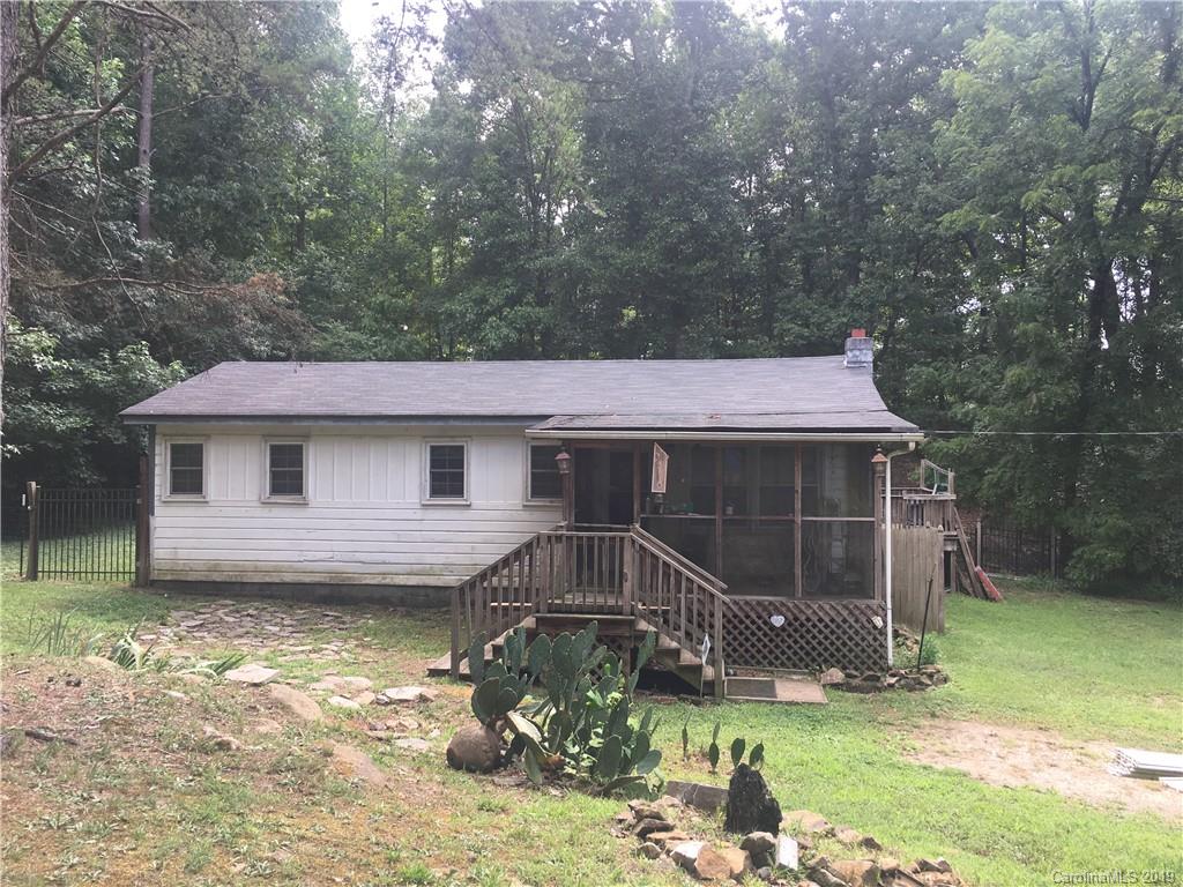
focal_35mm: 29
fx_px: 991
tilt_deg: +2.4
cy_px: 444
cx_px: 592
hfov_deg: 61.7
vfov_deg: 48.2
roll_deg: +0.7
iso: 25
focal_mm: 4.15
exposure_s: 1/227
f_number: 2.2
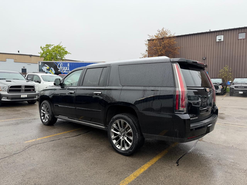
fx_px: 171
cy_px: 92
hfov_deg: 71.6
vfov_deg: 56.8
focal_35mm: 24
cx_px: 124
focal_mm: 6.76
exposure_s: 1/728
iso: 80
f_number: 1.78
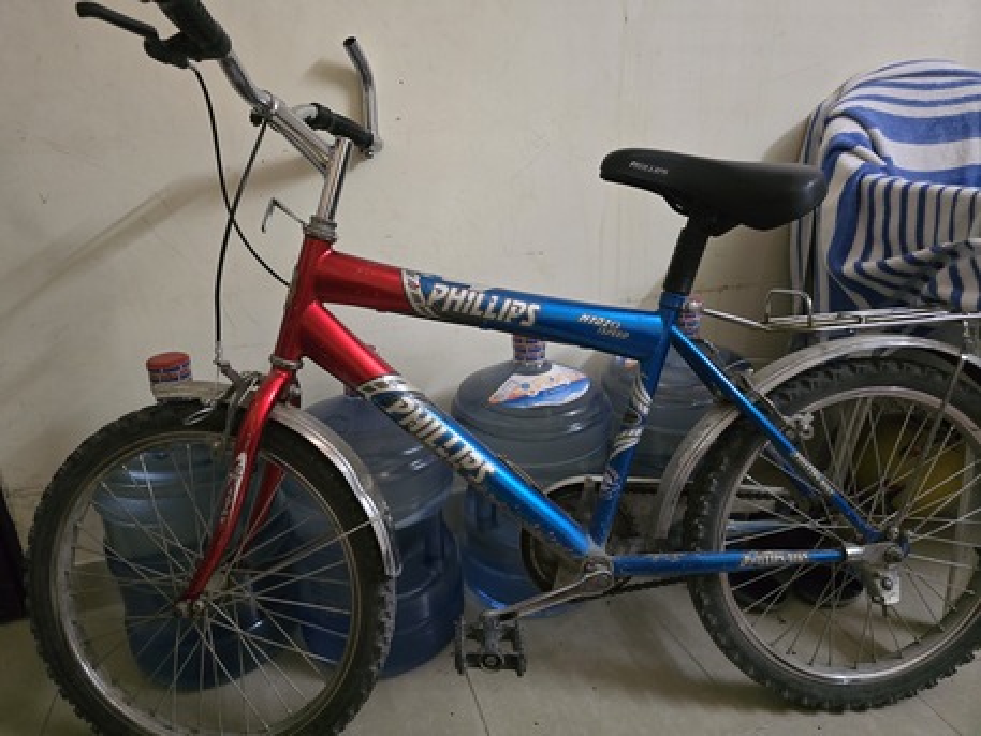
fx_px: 652
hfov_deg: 73.9
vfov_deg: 58.9
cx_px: 490
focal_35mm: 23
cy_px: 368
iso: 1600
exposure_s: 1/60
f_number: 1.7
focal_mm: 6.3
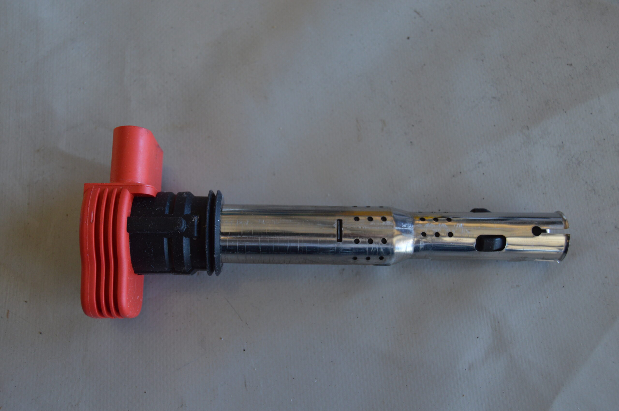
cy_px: 206
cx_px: 310
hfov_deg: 53.2
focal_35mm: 36
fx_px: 618
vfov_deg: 36.8
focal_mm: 24
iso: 400
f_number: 5.6
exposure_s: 1/60
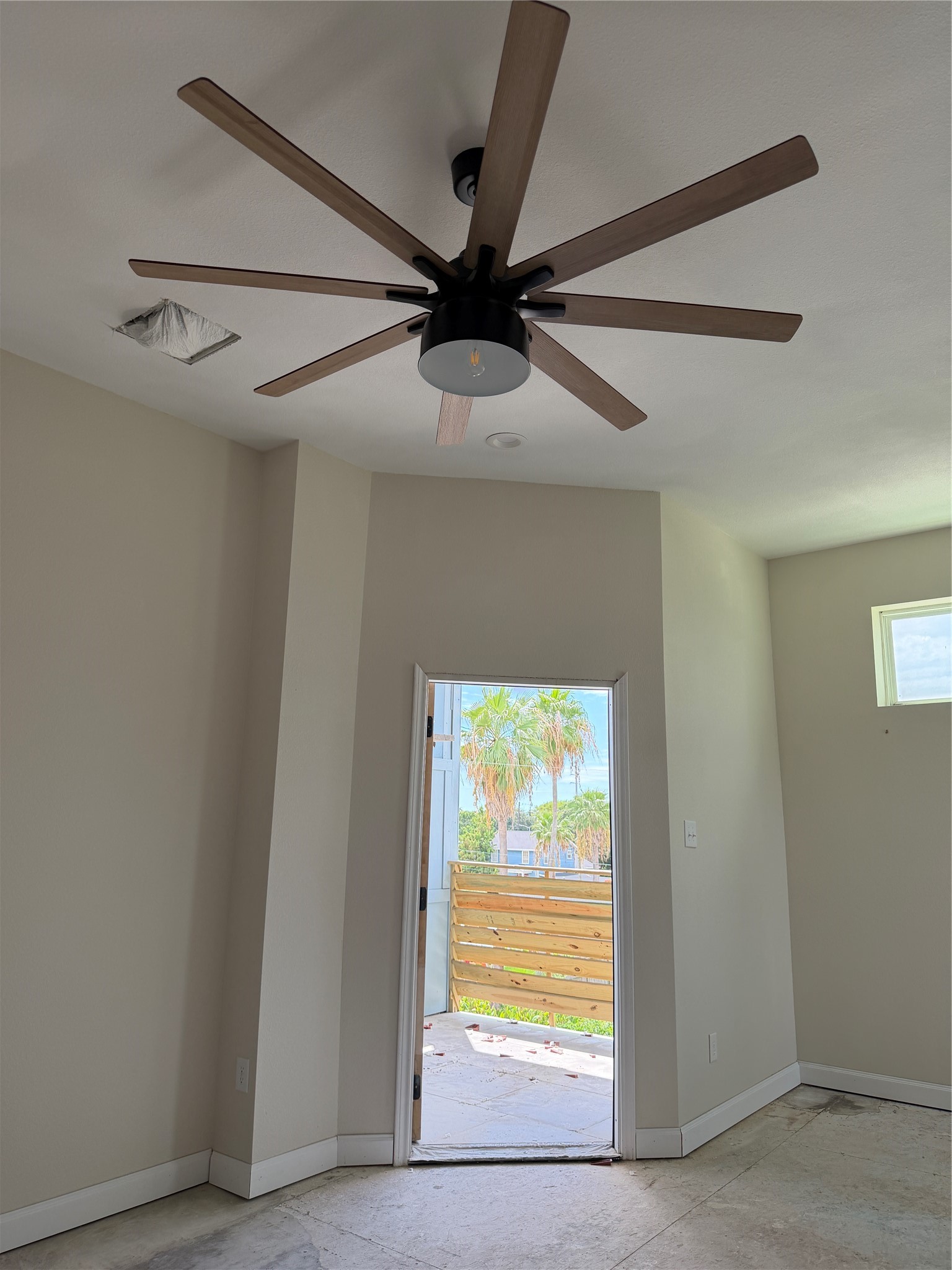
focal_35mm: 24
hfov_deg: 56.8
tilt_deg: +12.2
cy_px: 635
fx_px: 880
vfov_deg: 71.6
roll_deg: -0.9
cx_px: 476
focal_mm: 6.76
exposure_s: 1/571
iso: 100
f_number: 1.78
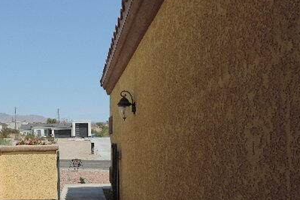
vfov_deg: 32.5
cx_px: 67
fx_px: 333
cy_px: 160
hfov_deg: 46.3
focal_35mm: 40
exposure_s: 1/1600
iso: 80
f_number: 3
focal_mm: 4.3
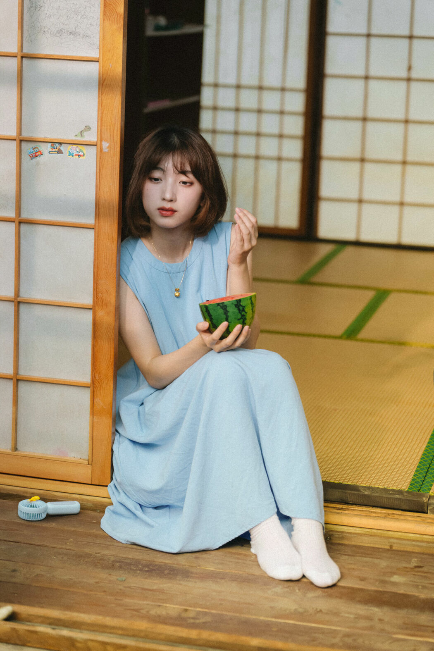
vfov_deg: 24.8
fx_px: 1483
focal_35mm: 82
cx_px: 217
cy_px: 326
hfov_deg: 16.7
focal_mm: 82
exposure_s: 1/1250
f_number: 2.8
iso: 400
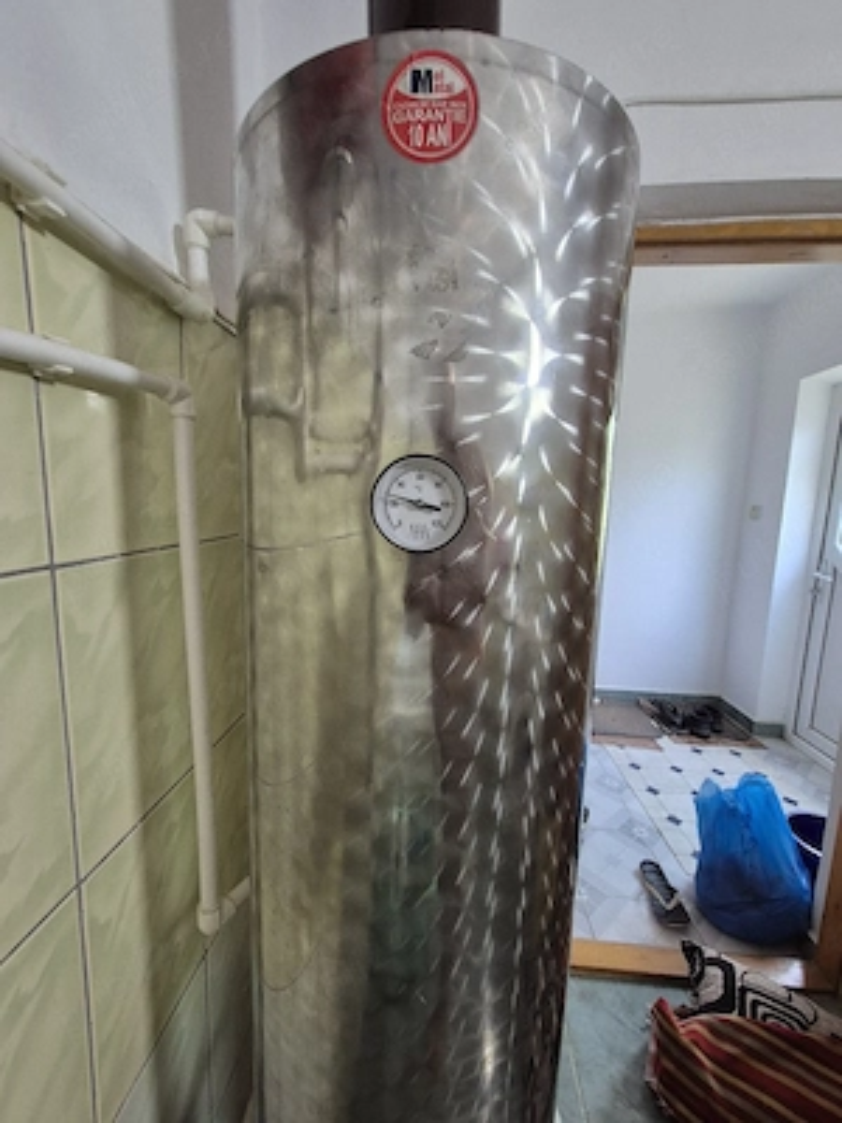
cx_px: 421
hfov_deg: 89.9
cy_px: 562
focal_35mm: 13
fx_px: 422
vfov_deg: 106.2
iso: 200
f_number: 2.2
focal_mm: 2.2
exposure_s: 1/50
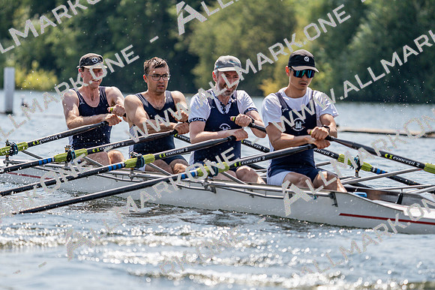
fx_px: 3626
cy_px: 145
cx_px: 218
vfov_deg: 4.6
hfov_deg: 6.9
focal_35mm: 300
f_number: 6.3
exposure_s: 1/1600
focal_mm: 300
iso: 200
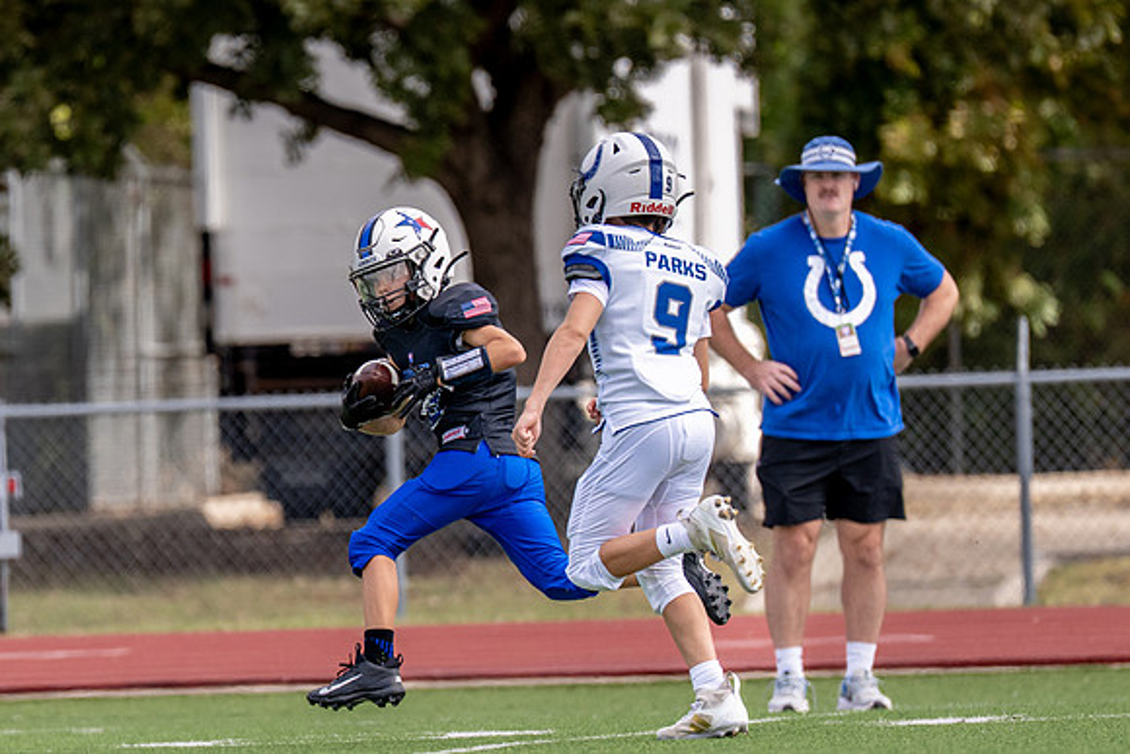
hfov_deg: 4.0
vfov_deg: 2.7
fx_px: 15993
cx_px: 258
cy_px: 466
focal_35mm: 509
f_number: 2.8
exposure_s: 1/3200
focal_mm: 200
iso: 250
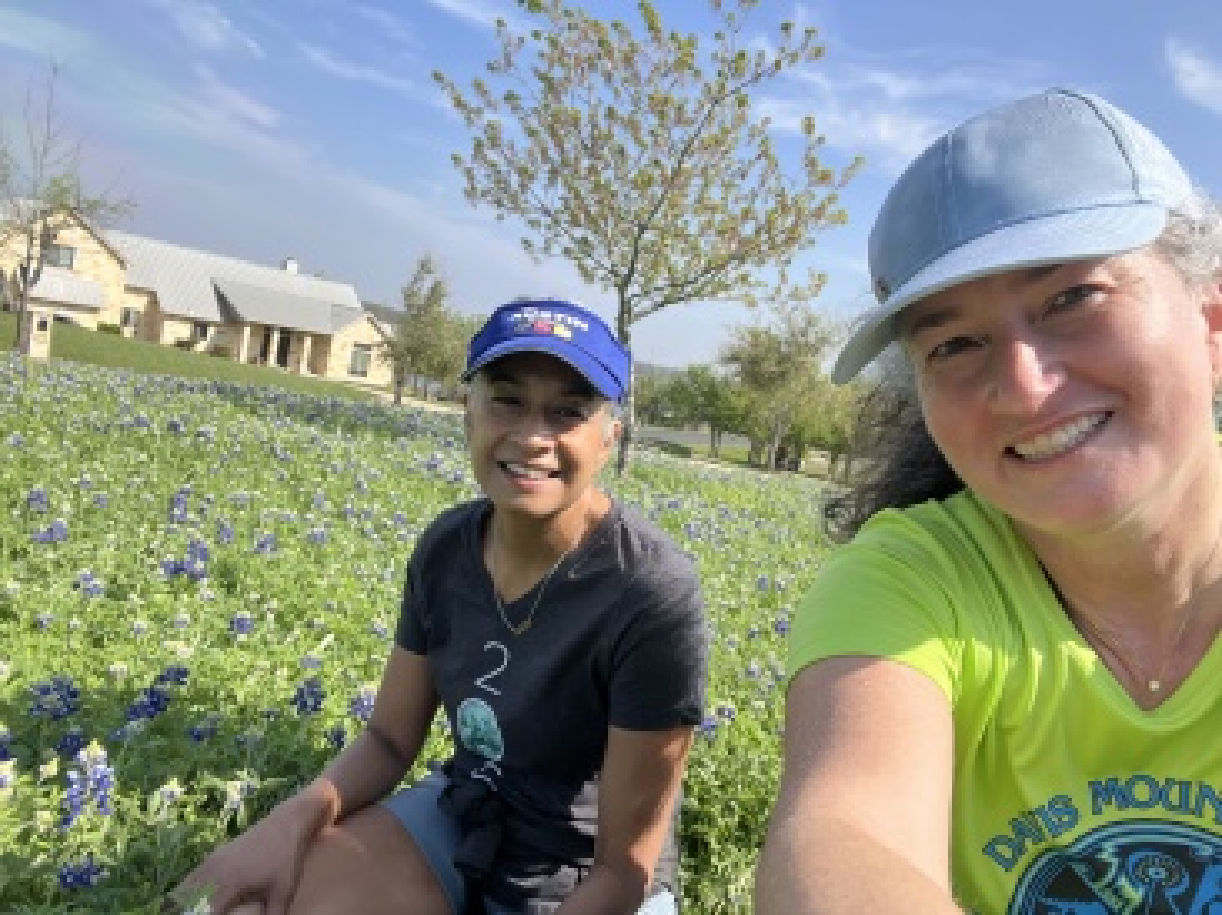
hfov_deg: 74.0
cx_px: 611
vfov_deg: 58.8
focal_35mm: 23
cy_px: 458
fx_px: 811
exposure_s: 1/515
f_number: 2.2
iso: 32
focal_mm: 2.71
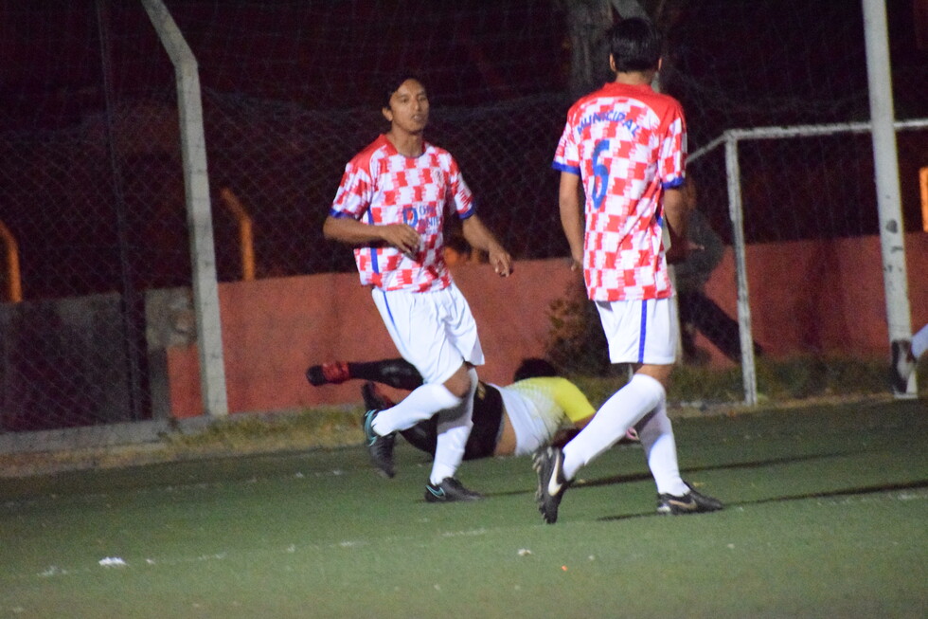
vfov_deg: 3.1
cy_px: 310
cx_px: 464
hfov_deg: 4.6
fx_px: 11597
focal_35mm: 450
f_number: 6.3
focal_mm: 300
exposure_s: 1/160
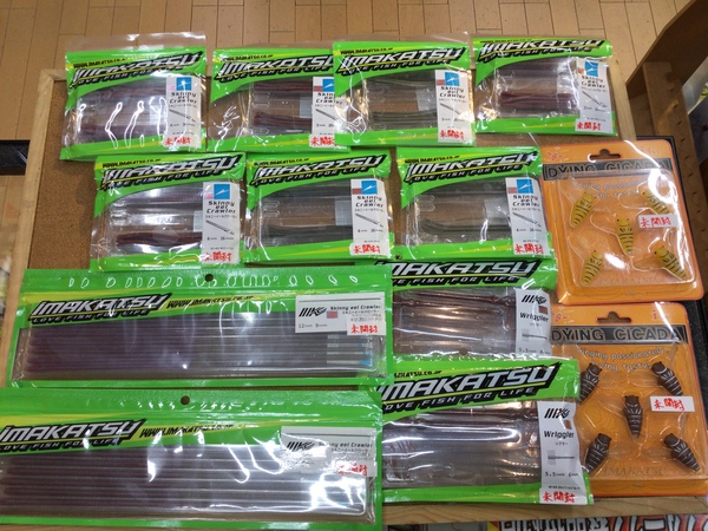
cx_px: 354
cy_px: 266
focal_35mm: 31
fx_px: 634
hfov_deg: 58.4
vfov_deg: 45.4
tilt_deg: -71.2
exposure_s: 1/60
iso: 25
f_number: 2.4
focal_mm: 3.3
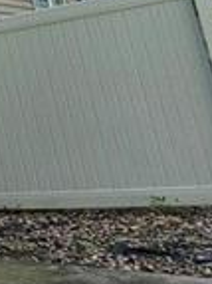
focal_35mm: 70
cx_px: -313
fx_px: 572
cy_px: -26
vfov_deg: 25.8
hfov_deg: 13.9
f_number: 2.2
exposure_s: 1/796
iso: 50
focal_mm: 2.2
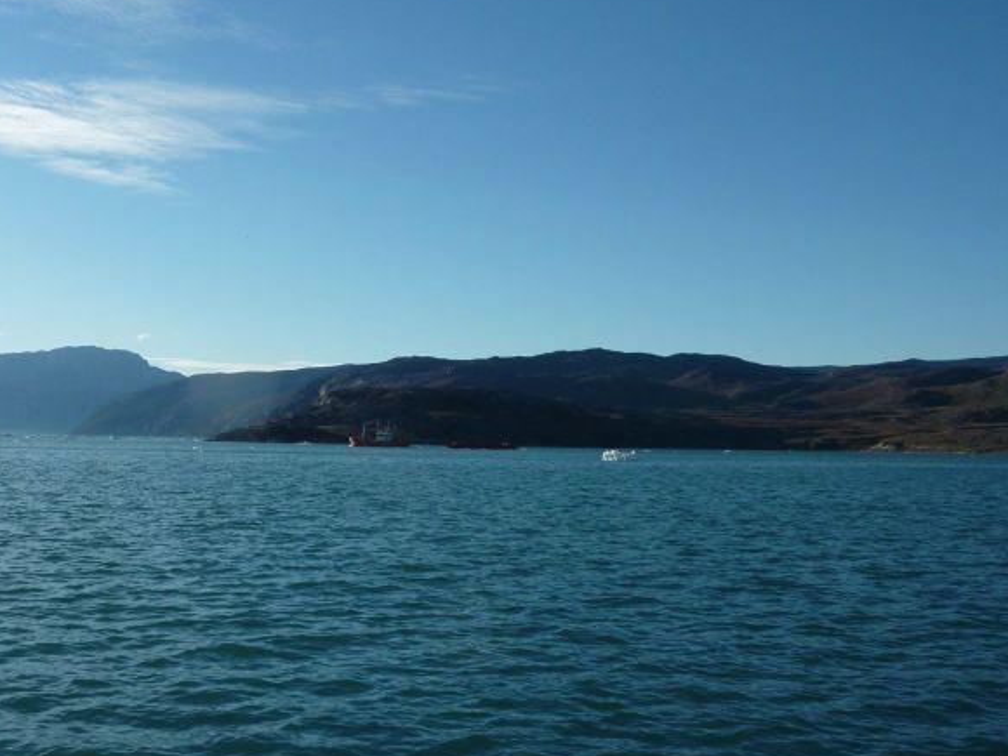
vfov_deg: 35.8
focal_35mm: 40
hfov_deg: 45.9
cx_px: 318
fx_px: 1165
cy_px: 301
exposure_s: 1/640
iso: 80
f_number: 5.6
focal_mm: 4.7
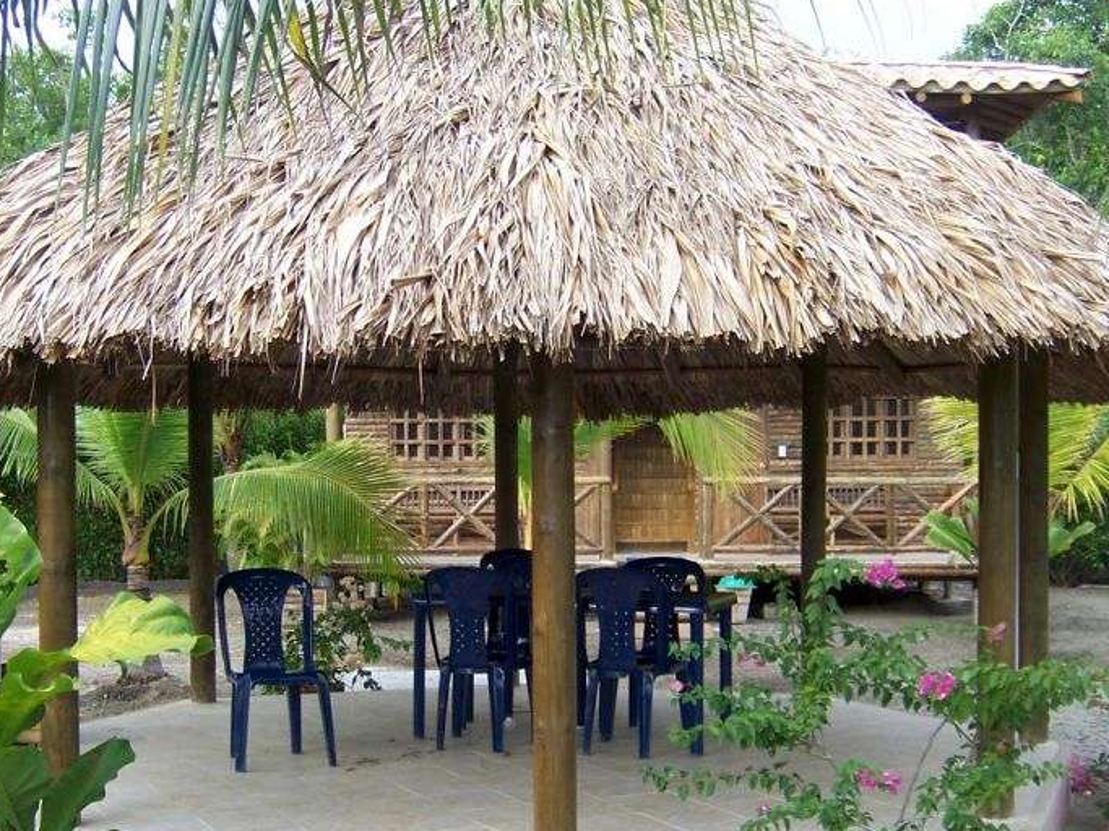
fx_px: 1730
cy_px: 443
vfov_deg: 27.0
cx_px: 511
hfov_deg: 35.5
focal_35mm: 54
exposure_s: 1/250
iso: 80
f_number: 2.8
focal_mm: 6.2
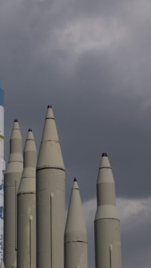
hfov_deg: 8.1
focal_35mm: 150
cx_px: 89
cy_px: 134
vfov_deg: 14.3
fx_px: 1068
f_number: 22
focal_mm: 63.4
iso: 640
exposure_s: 1/640
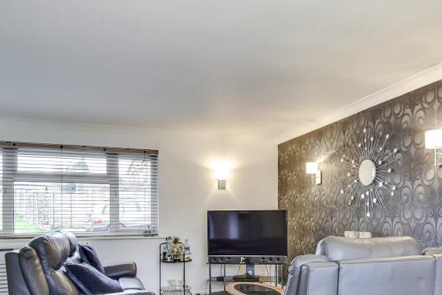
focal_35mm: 30
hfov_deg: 61.4
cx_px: 263
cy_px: 216
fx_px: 369
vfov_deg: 42.5
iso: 640
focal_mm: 10
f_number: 8
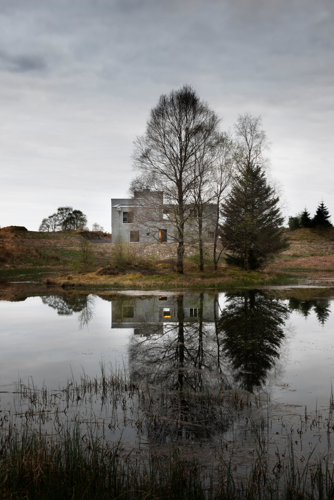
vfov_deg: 44.5
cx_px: 167
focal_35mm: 44
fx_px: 612
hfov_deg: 30.5
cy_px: 250
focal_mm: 44
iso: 100
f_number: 22
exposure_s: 10
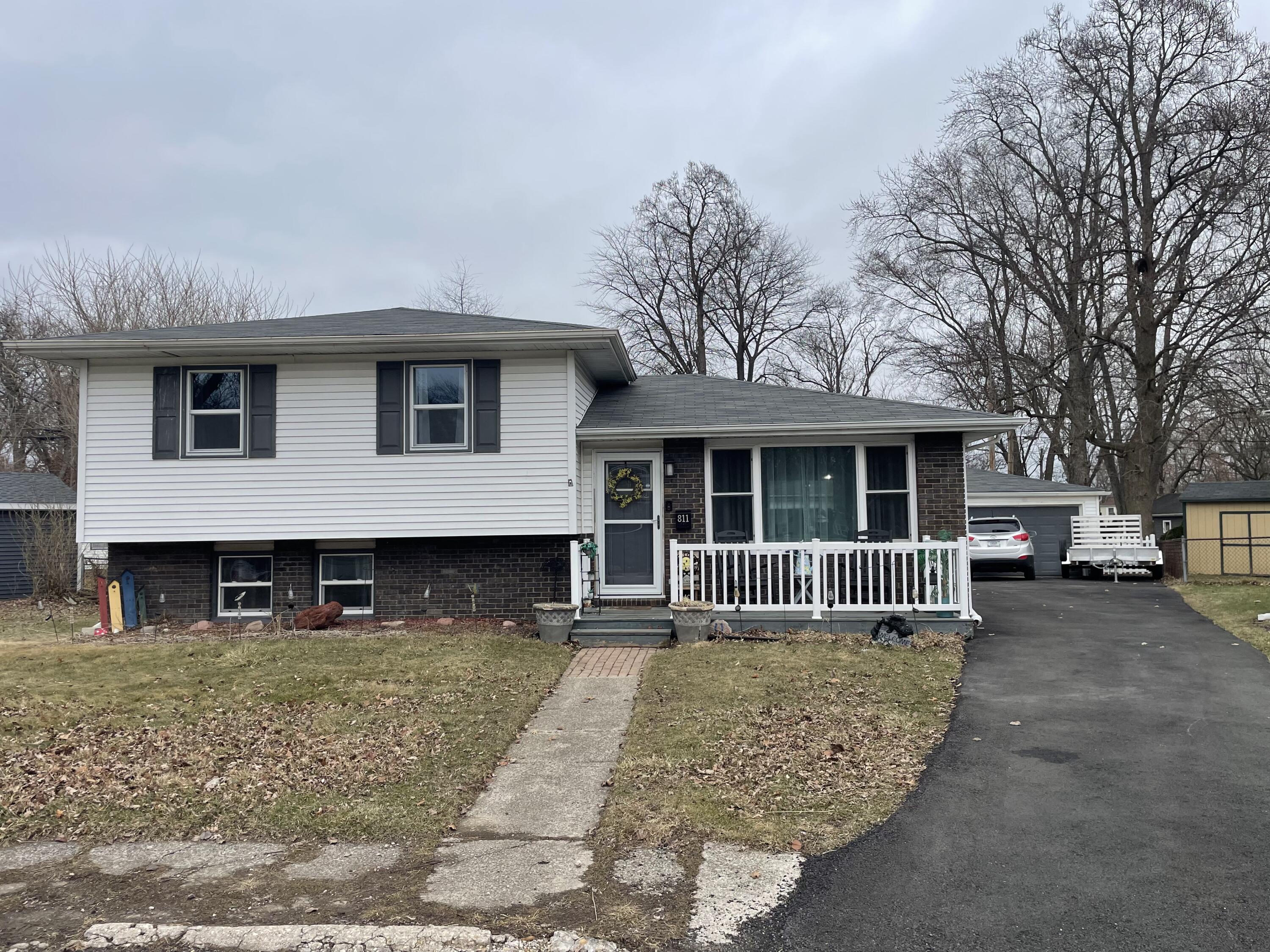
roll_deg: +1.4
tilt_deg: +3.7
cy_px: 476
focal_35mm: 26
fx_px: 954
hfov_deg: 67.3
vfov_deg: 53.1
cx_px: 635
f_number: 1.6
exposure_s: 1/1247
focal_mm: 4.2
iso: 32
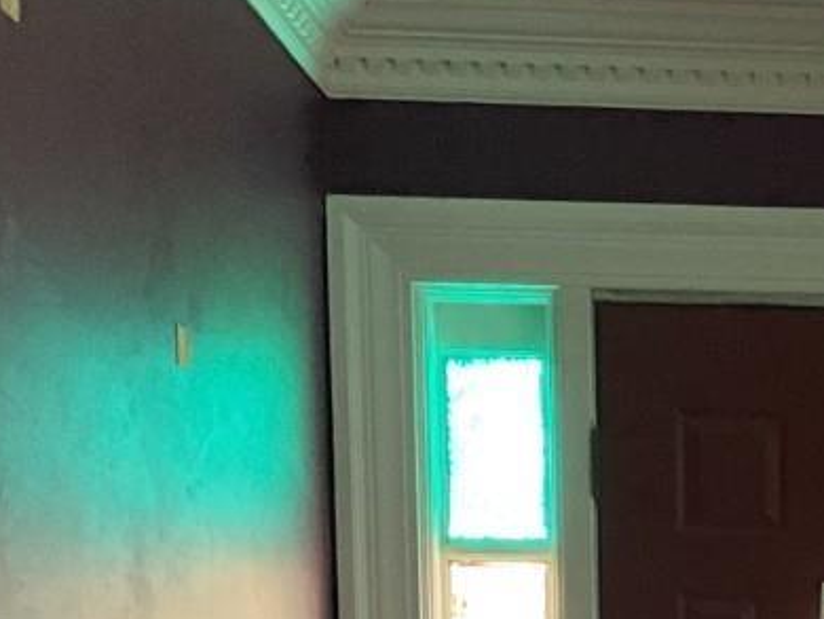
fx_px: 2549
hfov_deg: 17.5
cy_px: 1025
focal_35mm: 107
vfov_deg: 12.9
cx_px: 991
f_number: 1.8
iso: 200
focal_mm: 3
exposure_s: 1/60
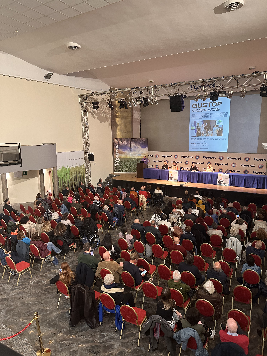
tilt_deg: -9.9
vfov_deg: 71.6
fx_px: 247
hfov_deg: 56.8
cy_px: 178
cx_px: 134
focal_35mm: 24
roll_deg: +0.0
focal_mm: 6.86
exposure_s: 1/50
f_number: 1.78
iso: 500
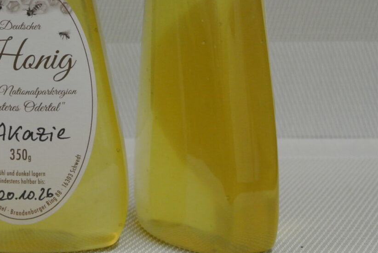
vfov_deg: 11.9
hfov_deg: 17.7
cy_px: 56
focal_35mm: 115
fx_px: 1209
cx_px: 88
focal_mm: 25.2
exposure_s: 1/30
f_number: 5.3
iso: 800
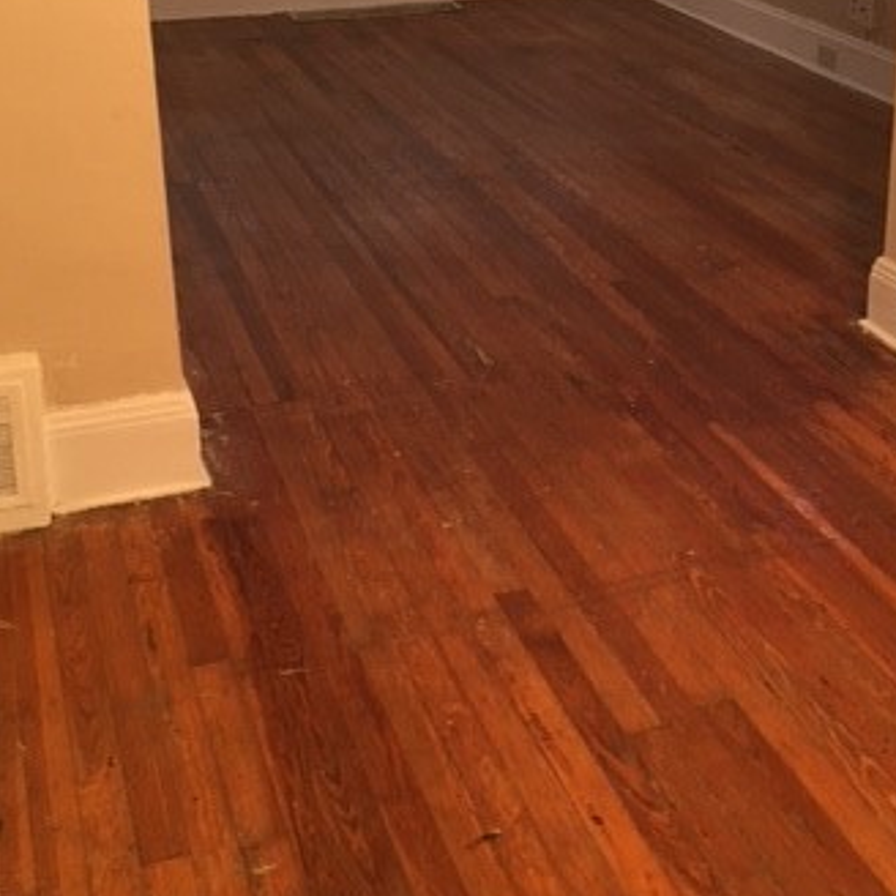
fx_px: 1464
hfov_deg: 33.7
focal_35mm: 50
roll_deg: +0.7
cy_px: 178
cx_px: 609
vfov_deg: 33.0
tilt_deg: -16.8
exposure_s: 1/30
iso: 125
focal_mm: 4.15
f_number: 2.2
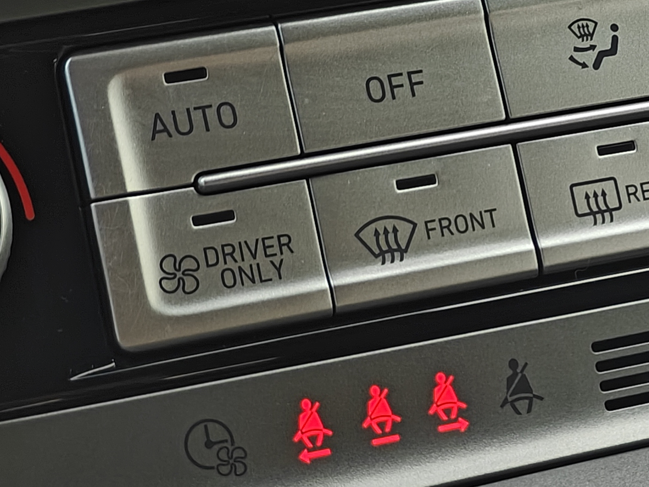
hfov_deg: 15.0
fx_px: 2456
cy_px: 130
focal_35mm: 131
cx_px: 523
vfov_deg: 11.3
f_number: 2
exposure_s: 1/178
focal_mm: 7.08
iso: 80
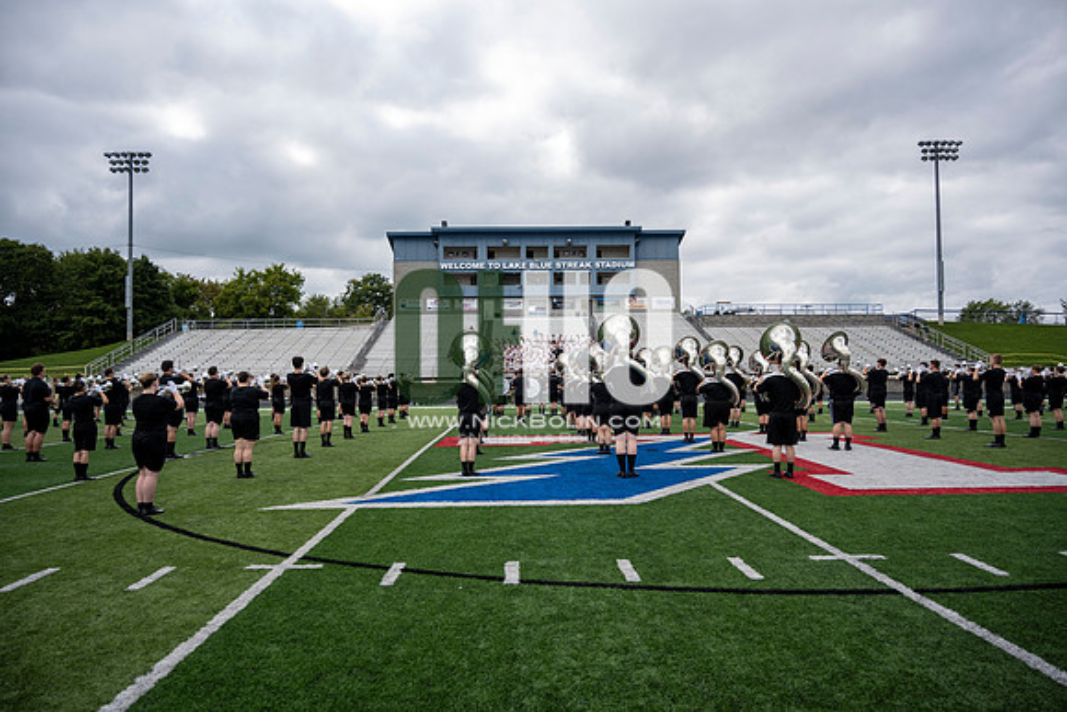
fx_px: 711
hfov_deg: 73.7
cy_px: 356
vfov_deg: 53.2
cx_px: 534
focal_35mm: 24
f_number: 4
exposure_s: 1/800
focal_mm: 24
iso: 160
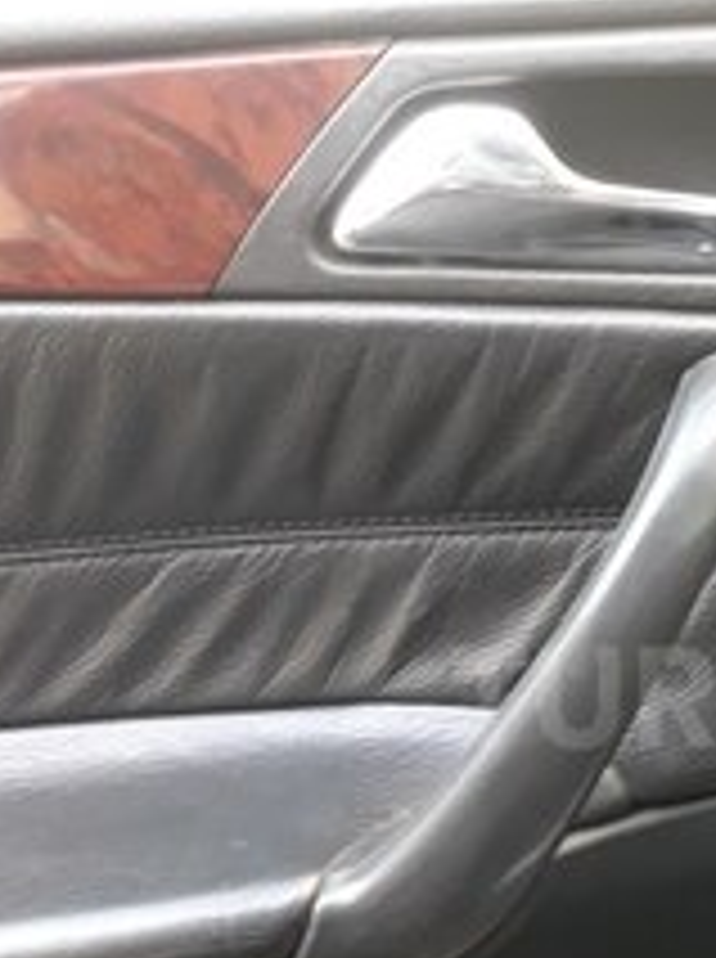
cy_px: 697
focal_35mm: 63
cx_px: 797
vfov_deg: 30.4
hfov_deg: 21.9
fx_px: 1743
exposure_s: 1/50
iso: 100
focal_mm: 3.71
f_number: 1.7
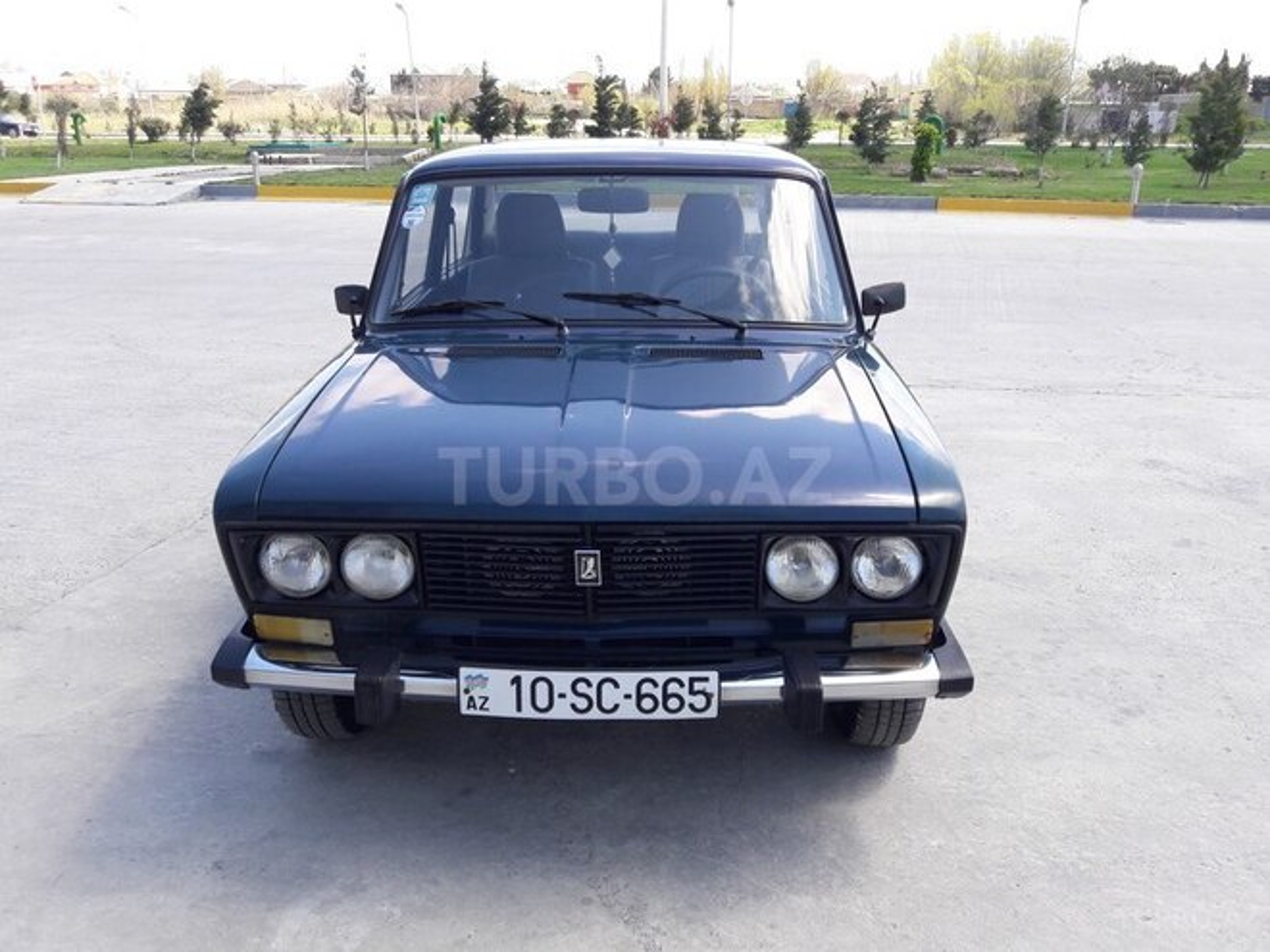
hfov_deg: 63.4
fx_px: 1027
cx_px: 635
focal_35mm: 28
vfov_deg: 49.7
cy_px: 476
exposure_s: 1/449
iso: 40
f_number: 1.9
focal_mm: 3.7
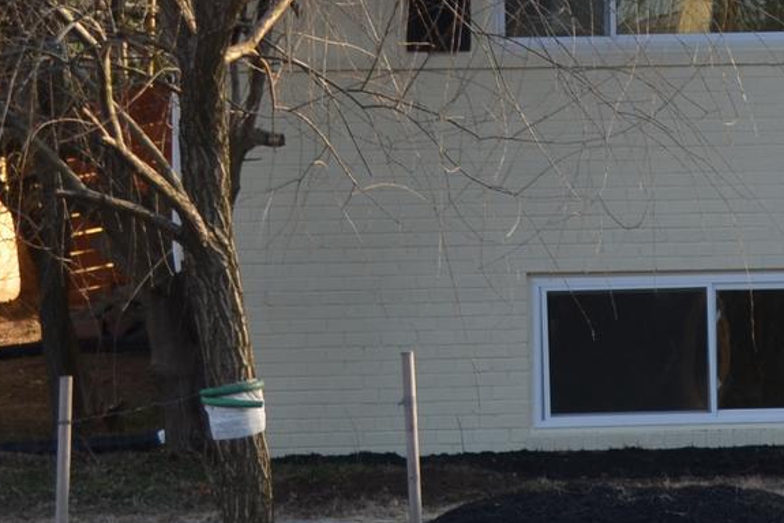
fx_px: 4180
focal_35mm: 192
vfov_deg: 7.1
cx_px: 1333
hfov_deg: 10.2
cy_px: -22
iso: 200
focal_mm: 36
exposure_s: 1/200
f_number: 7.1
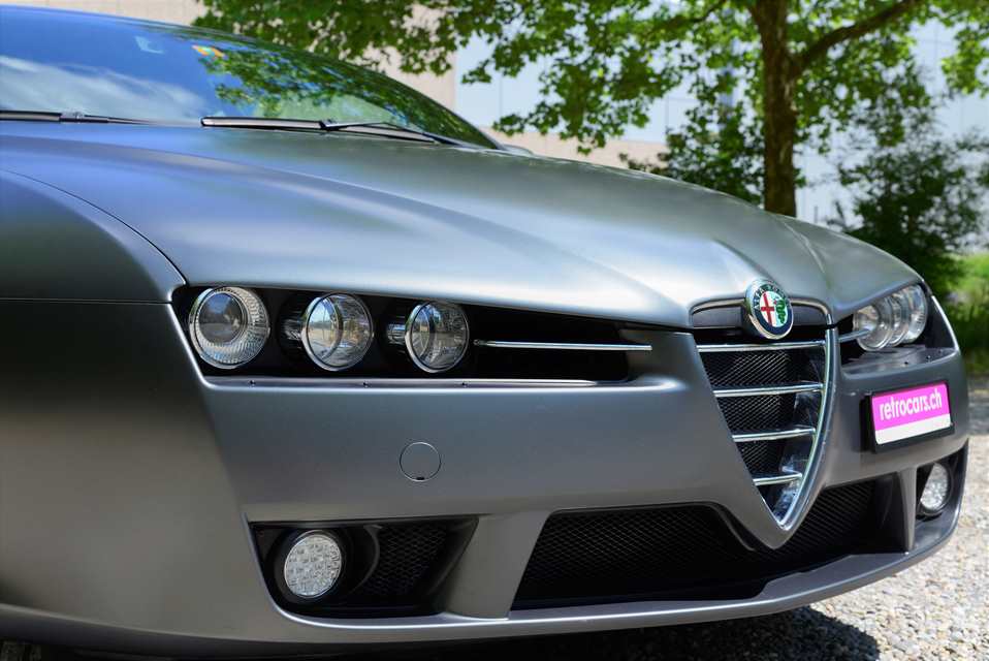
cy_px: 330
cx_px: 494
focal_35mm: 50
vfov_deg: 27.0
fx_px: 1374
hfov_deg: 39.6
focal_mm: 50
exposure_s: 1/125
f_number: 8
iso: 100
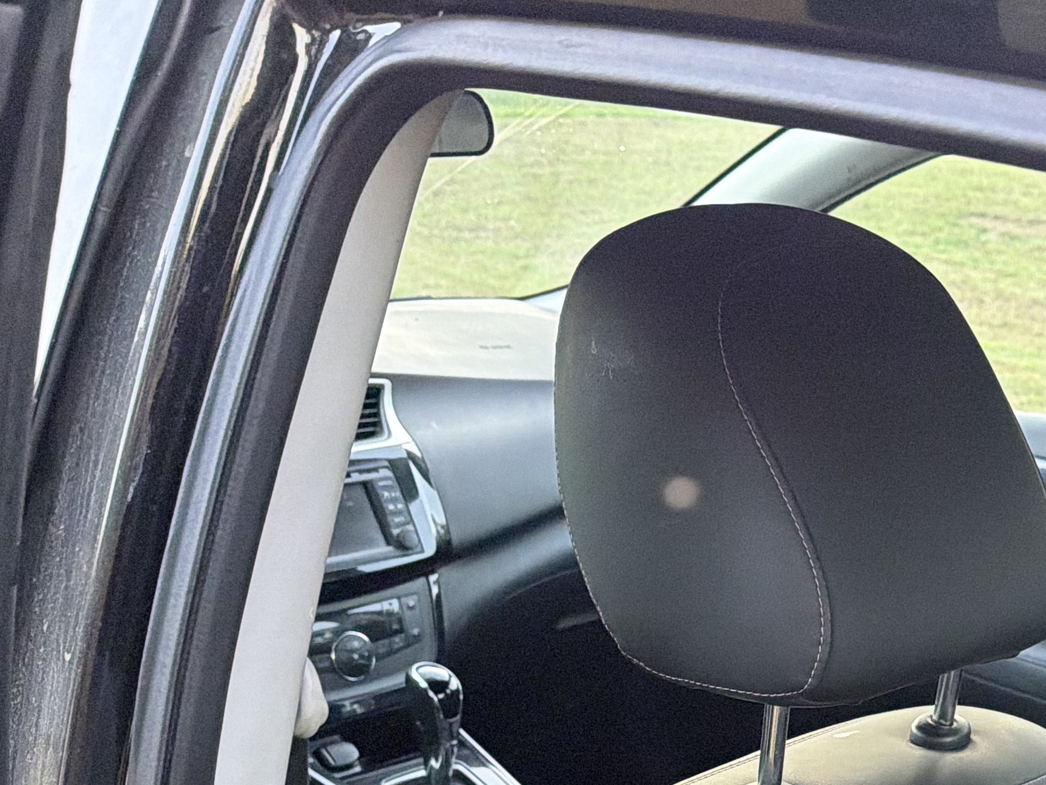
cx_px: 910
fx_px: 1692
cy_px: 898
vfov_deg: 24.1
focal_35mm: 56
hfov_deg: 32.9
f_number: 1.78
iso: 800
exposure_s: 1/207
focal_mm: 6.76
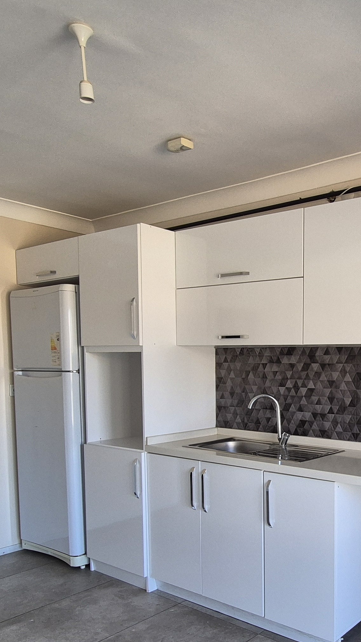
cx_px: 320
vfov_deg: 66.9
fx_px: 476
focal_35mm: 28
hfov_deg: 38.8
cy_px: 400
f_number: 2.2
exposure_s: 1/50
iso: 160
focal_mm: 2.2
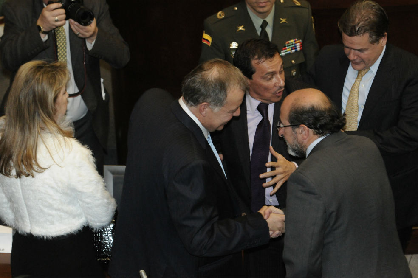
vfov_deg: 7.3
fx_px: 2176
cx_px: 209
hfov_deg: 11.0
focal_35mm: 188
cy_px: 139
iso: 2500
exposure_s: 1/100
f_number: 4.5
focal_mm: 125
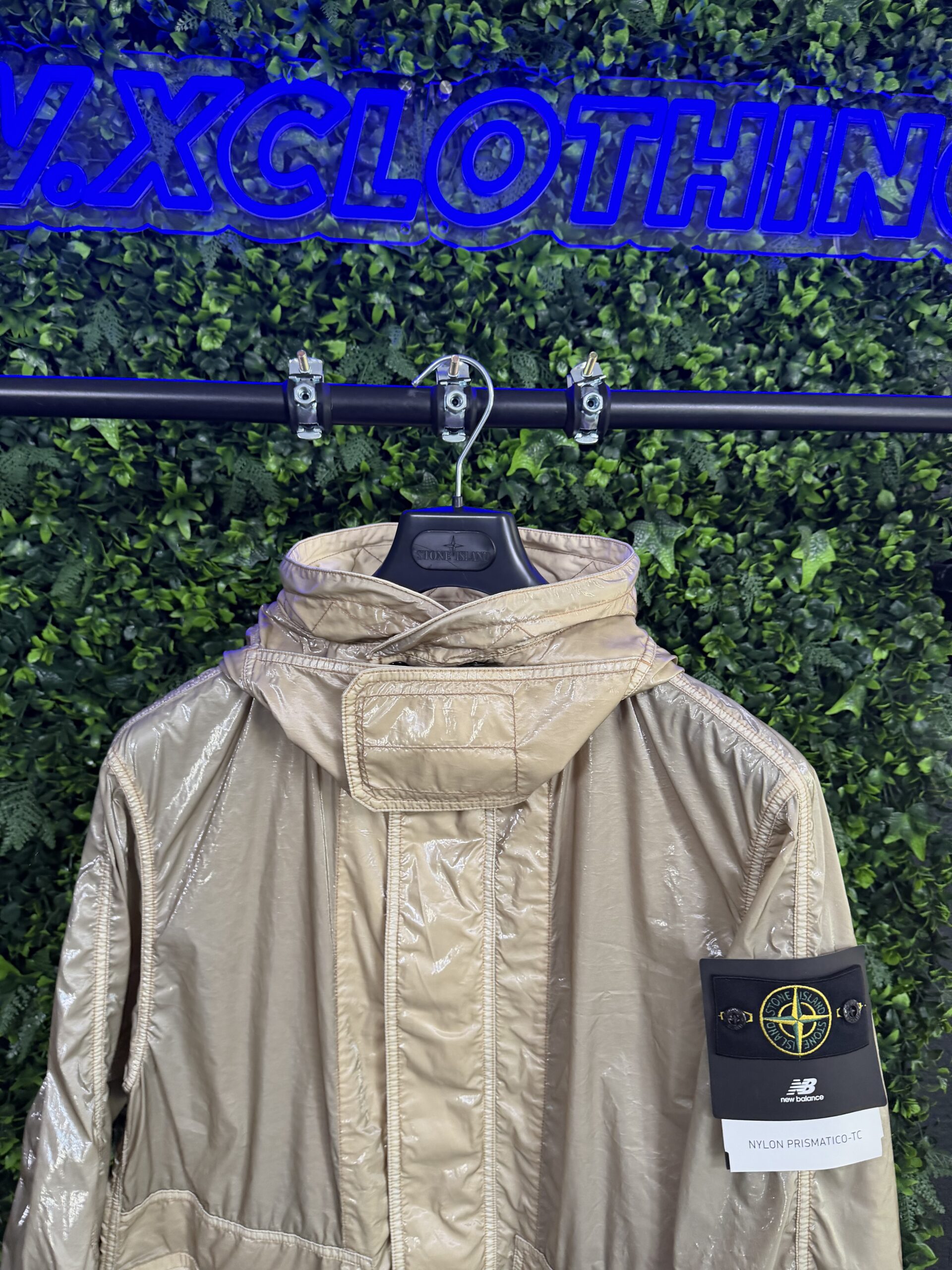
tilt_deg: -8.2
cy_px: 635
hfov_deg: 56.8
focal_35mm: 24
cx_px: 476
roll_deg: -1.1
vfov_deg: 71.6
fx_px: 880
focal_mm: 6.76
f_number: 1.78
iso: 250
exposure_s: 1/51
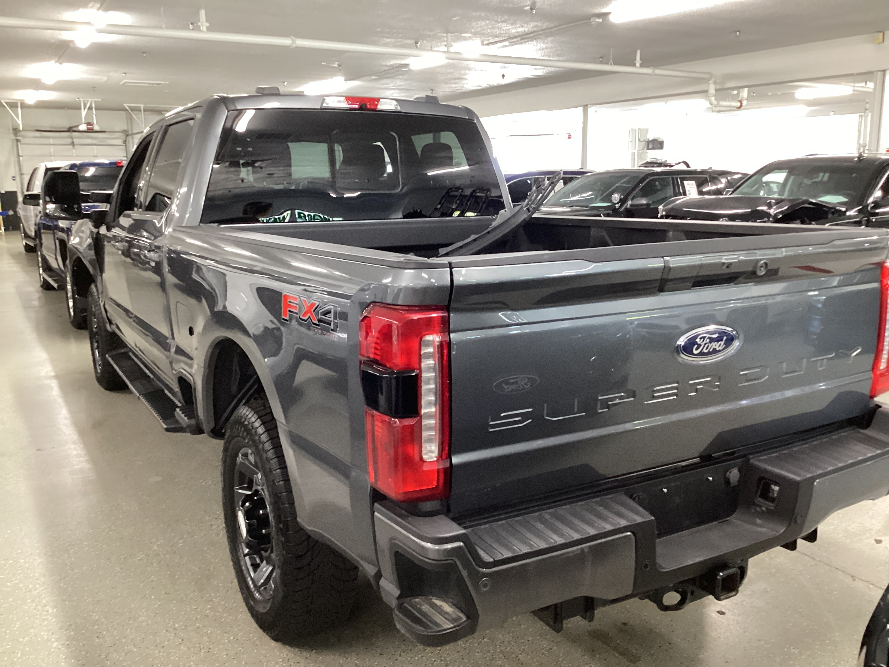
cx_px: 444
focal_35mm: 31
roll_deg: +0.1
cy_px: 334
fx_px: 796
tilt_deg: -11.7
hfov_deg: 58.4
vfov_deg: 45.4
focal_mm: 3.3
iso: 320
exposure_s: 1/33
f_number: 2.4
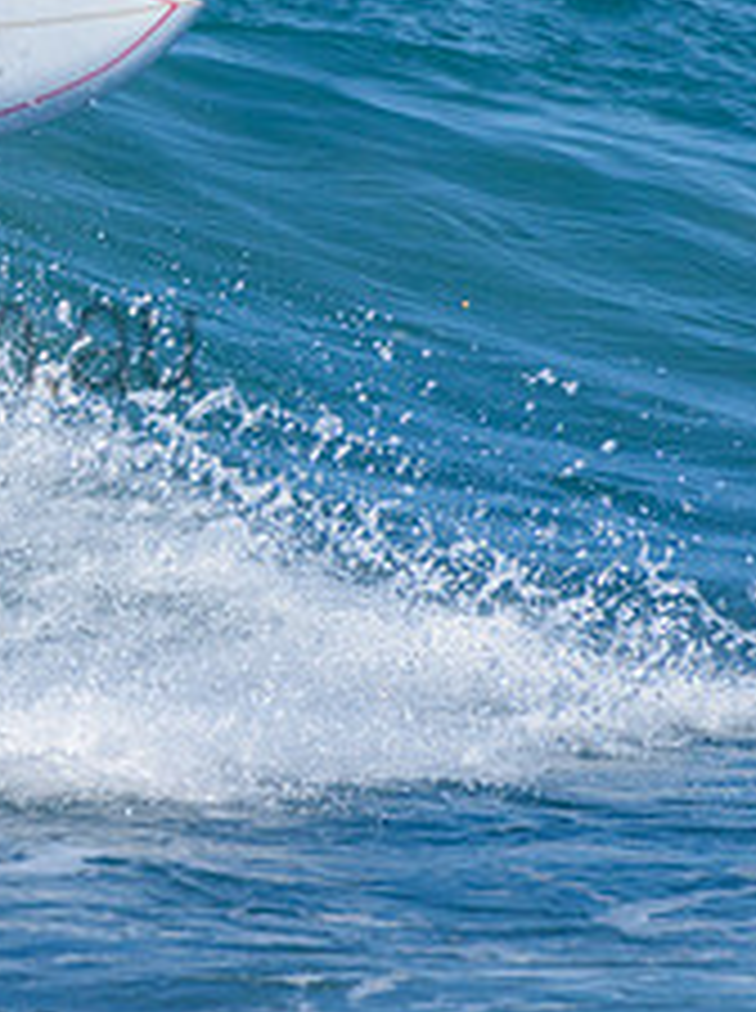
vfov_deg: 1.3
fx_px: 44447
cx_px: -496
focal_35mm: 1522
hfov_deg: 1.0
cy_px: 89
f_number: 5.6
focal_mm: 500
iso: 180
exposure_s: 1/2000
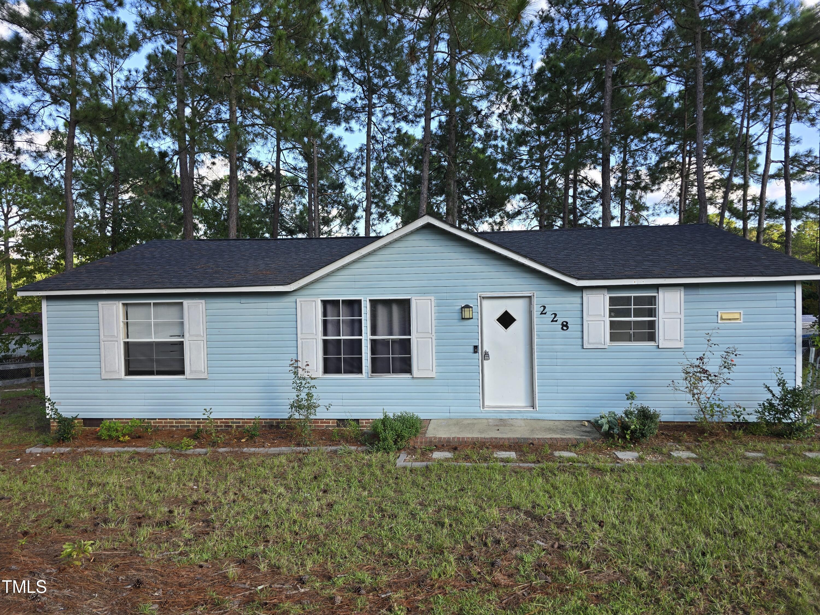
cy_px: 308
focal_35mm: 23
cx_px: 410
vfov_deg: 58.9
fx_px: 545
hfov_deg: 73.9
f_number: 1.7
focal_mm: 6.3
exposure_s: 1/180
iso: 16
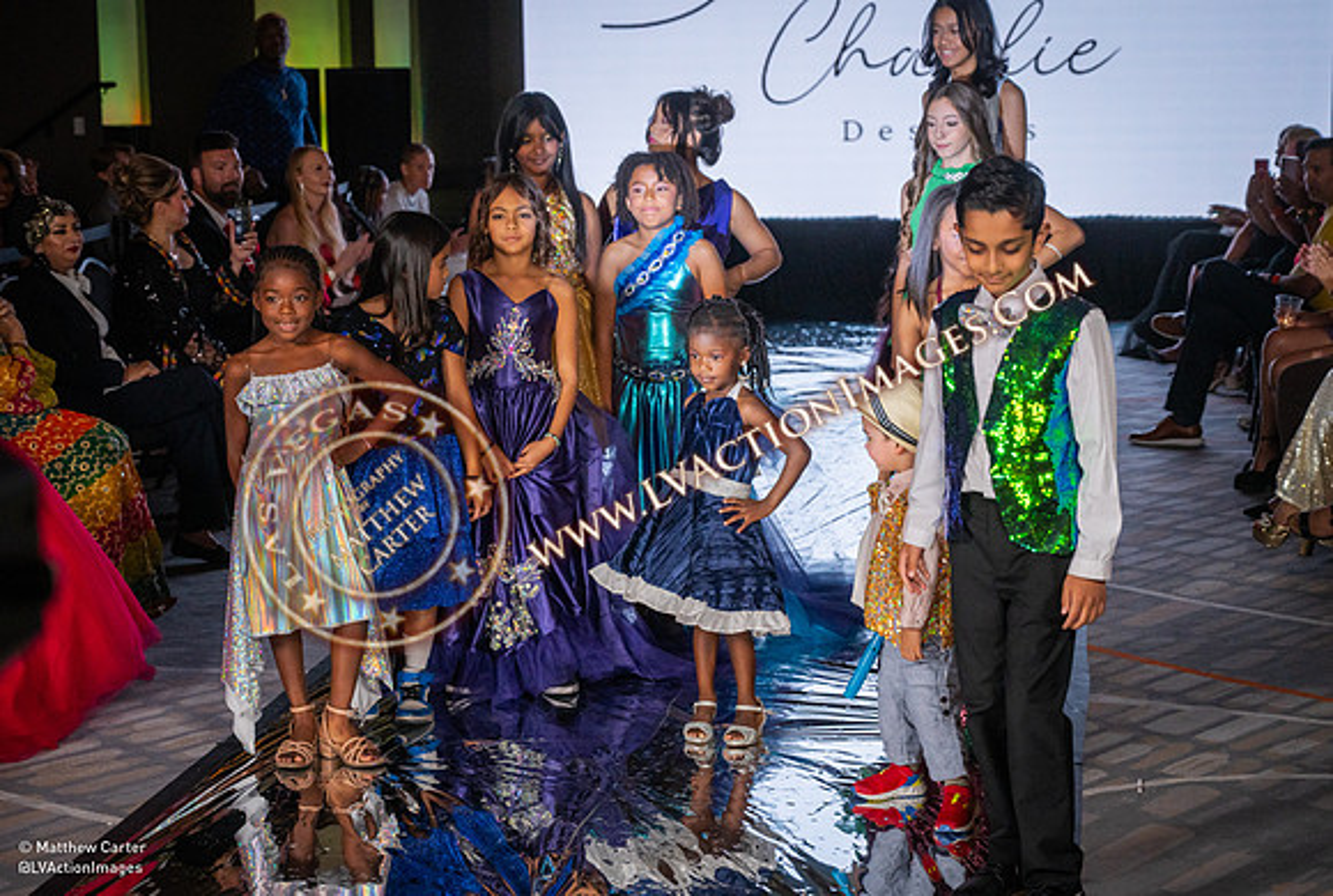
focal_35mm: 64
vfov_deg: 21.2
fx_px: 2391
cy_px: 433
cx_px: 706
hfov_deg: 31.1
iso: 1000
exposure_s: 1/640
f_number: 4
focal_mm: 60
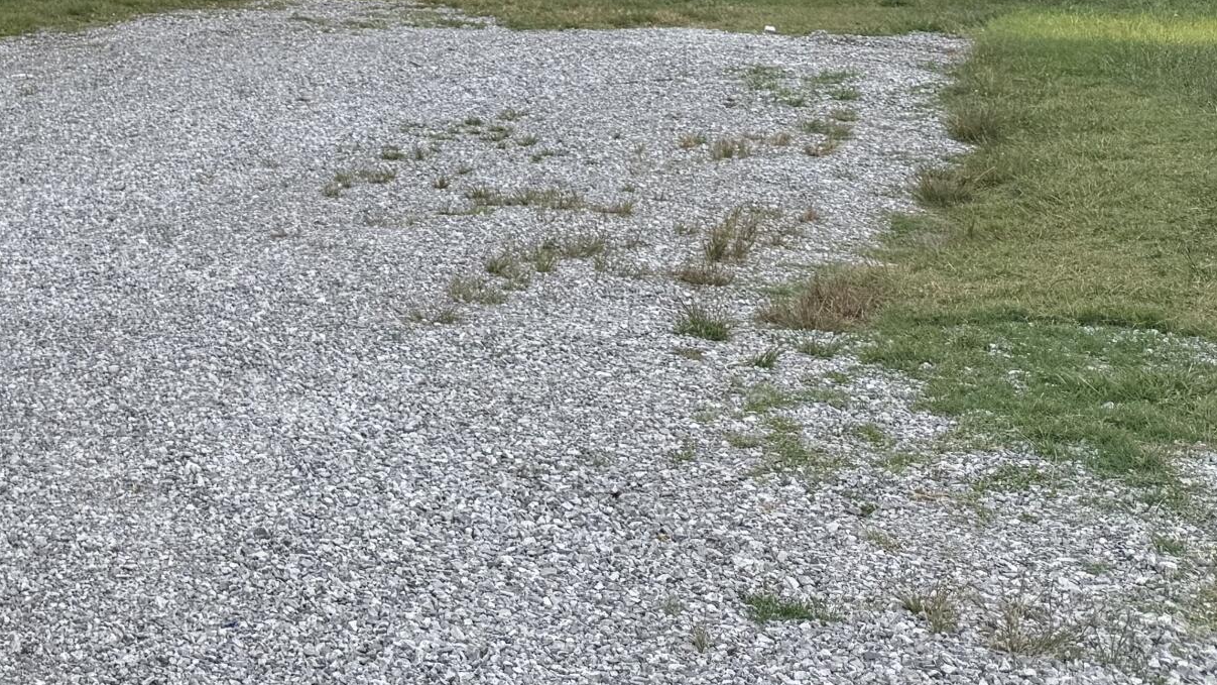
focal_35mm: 65
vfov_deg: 16.5
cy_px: -418
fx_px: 2098
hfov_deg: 29.4
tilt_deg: +4.8
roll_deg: -0.7
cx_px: -105
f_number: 1.78
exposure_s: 1/4310
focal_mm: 6.76
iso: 80
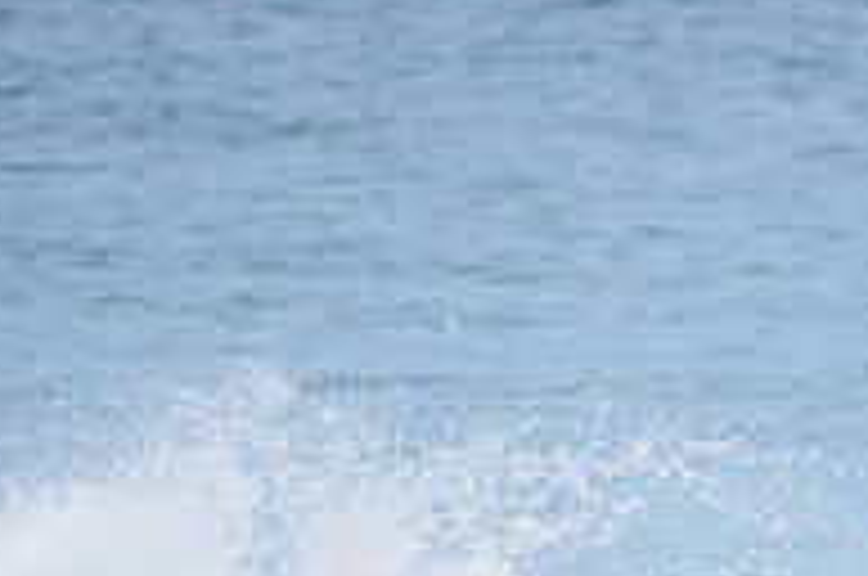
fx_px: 36251
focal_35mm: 1506
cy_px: 808
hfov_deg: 1.4
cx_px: 657
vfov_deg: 0.9
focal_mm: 500
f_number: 5.6
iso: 250
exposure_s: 1/2000
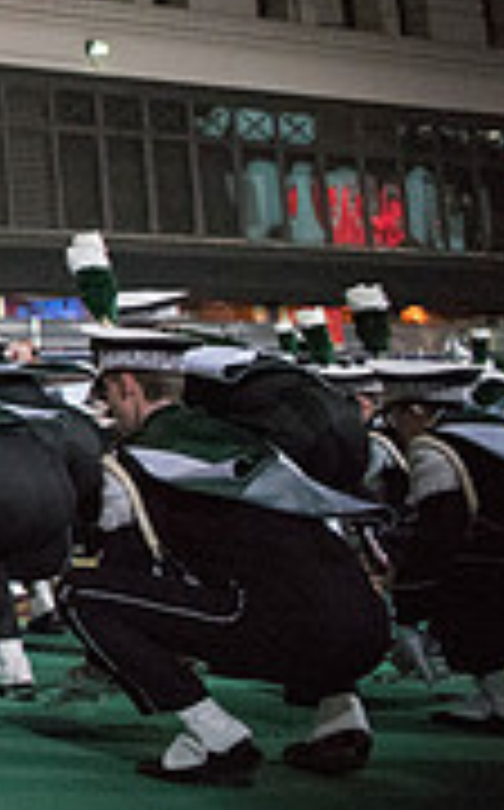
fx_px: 1742
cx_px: -788
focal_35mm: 79
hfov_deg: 12.2
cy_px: 119
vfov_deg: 25.5
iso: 8000
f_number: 2.8
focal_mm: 24
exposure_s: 1/3200
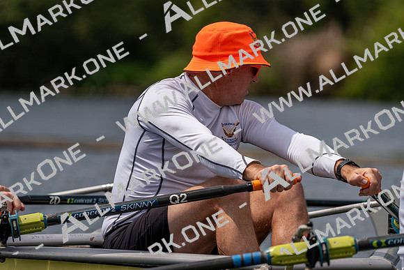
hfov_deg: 6.0
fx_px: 3861
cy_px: 135
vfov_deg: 4.0
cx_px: 202
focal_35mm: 344
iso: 125
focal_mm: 344
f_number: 6.3
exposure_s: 1/1600
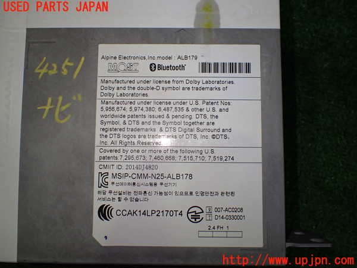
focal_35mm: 30
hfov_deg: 60.0
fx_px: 309
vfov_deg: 46.8
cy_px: 134
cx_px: 178
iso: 250
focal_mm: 5.4
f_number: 2.3
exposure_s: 1/125
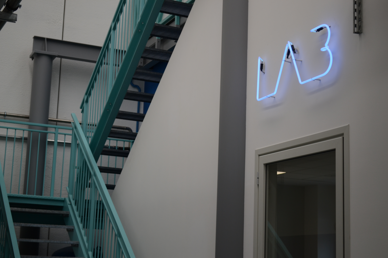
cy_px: 129
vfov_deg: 20.2
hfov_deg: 29.9
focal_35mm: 68
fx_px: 727
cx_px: 194
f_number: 5.3
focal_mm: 45
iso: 200
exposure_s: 1/250
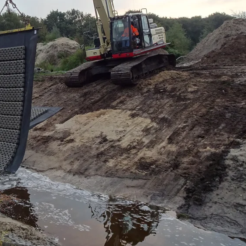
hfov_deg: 37.7
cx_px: 17
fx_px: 330
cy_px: 80
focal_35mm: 41
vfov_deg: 40.4
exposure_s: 1/30
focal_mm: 4.1
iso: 80
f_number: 3.5
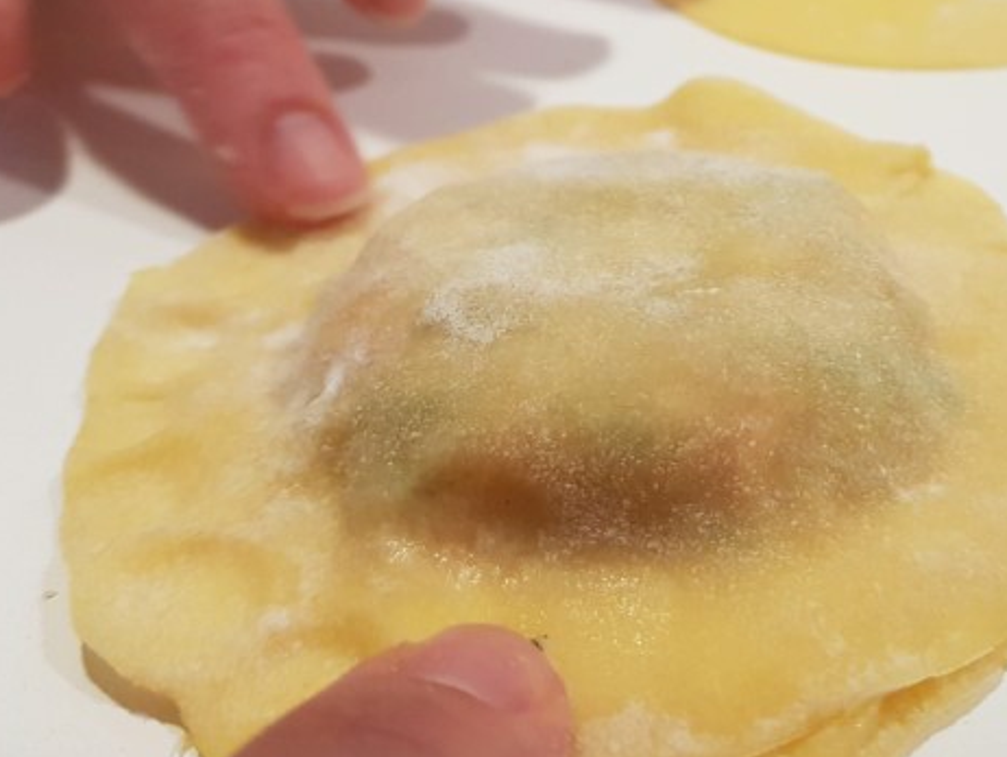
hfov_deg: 40.3
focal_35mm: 45
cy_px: 194
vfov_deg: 31.7
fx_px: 1310
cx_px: 809
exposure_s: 1/33
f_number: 1.7
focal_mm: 4.2
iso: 200
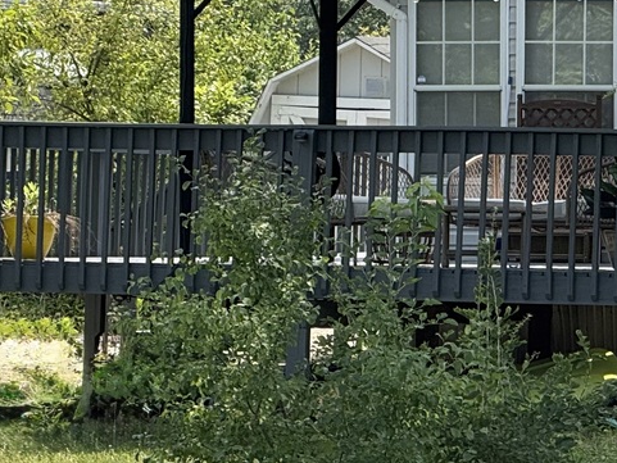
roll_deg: -0.5
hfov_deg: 5.5
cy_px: 232
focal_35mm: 359
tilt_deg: -0.5
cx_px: 487
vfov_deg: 4.1
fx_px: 6400
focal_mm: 15.66
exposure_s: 1/990
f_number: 2.8
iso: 64
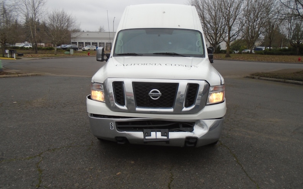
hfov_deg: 66.5
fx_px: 231
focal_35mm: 28
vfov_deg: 44.5
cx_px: 153
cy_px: 86
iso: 100
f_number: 3.2
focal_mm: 4.6
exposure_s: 1/40
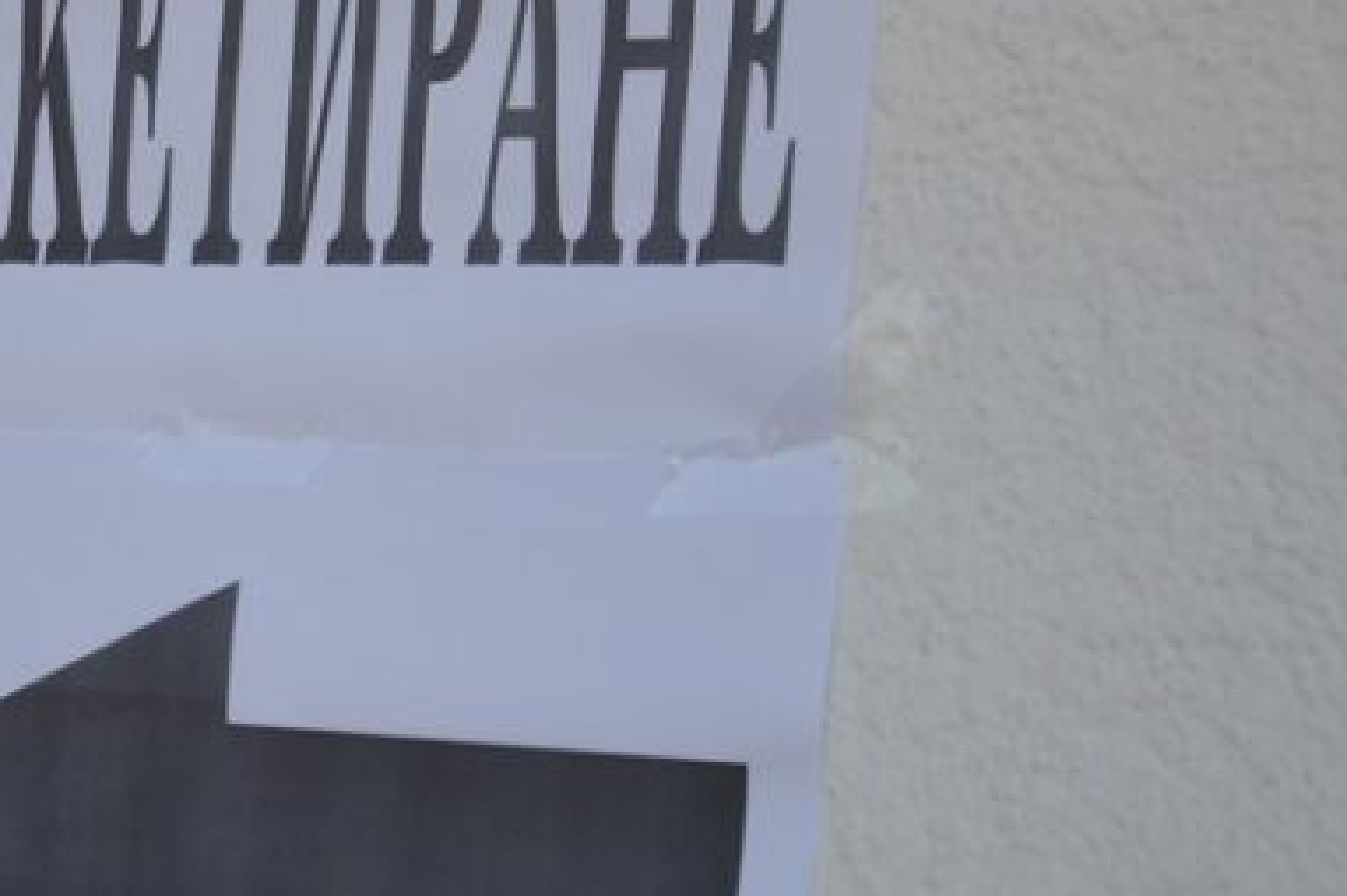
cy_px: 490
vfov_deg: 12.6
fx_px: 4076
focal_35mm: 109
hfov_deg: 18.6
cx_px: 253
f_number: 4.5
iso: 400
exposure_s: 1/1000
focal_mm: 40
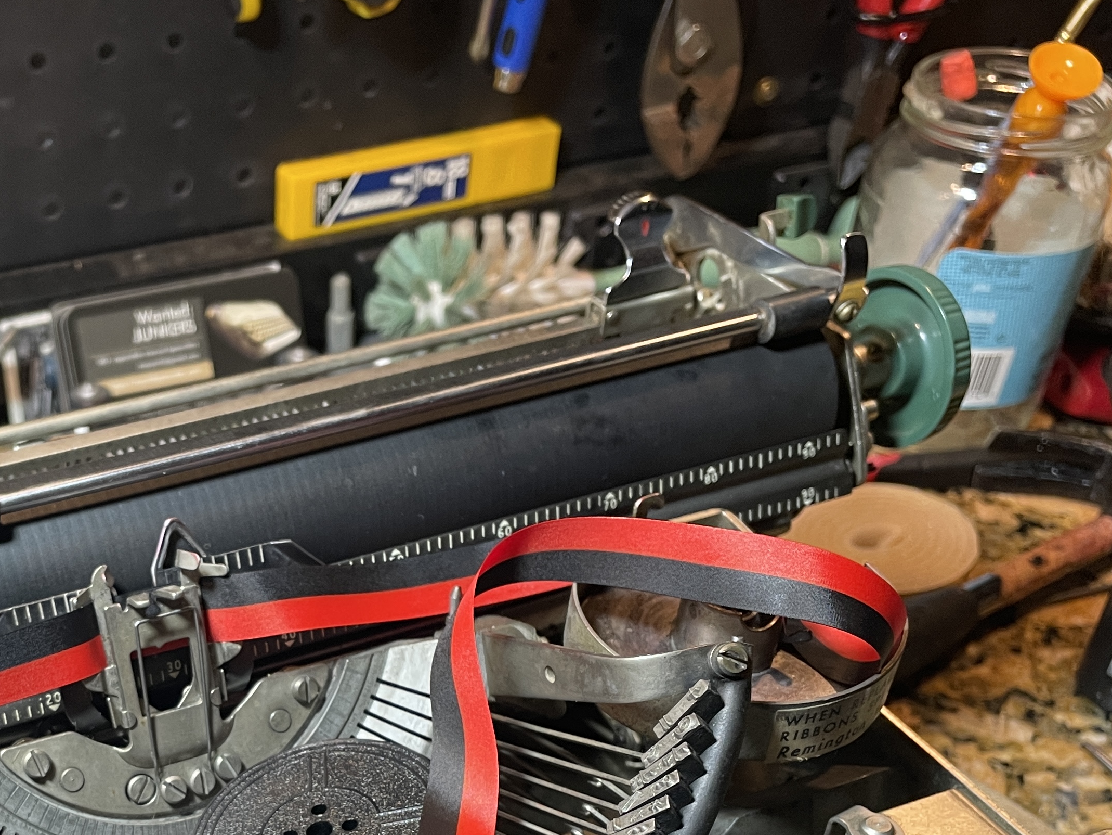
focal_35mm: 49
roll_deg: +1.9
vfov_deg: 28.3
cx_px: 190
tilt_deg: -42.8
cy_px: 781
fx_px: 1574
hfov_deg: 37.2
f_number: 1.6
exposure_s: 1/60
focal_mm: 4.2
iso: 100
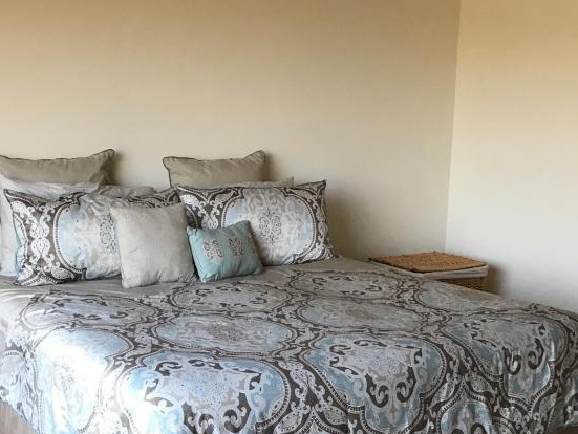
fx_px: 869
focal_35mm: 52
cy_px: 247
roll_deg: -0.7
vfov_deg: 28.0
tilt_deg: -9.8
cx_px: 187
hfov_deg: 36.4
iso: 32
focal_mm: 3.99
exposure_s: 1/30
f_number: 1.8
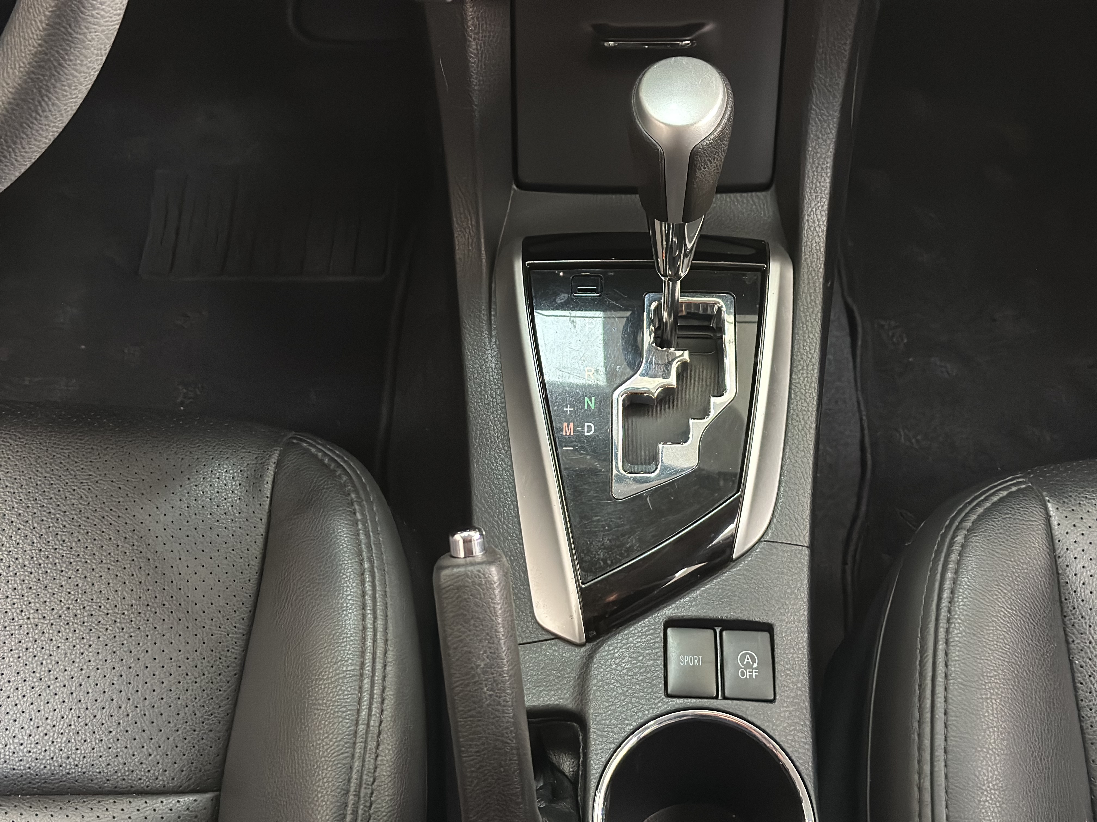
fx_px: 1521
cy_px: 411
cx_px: 548
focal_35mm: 48
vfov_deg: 30.3
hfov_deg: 39.7
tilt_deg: -56.8
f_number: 1.78
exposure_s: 1/33
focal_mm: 6.86
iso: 800
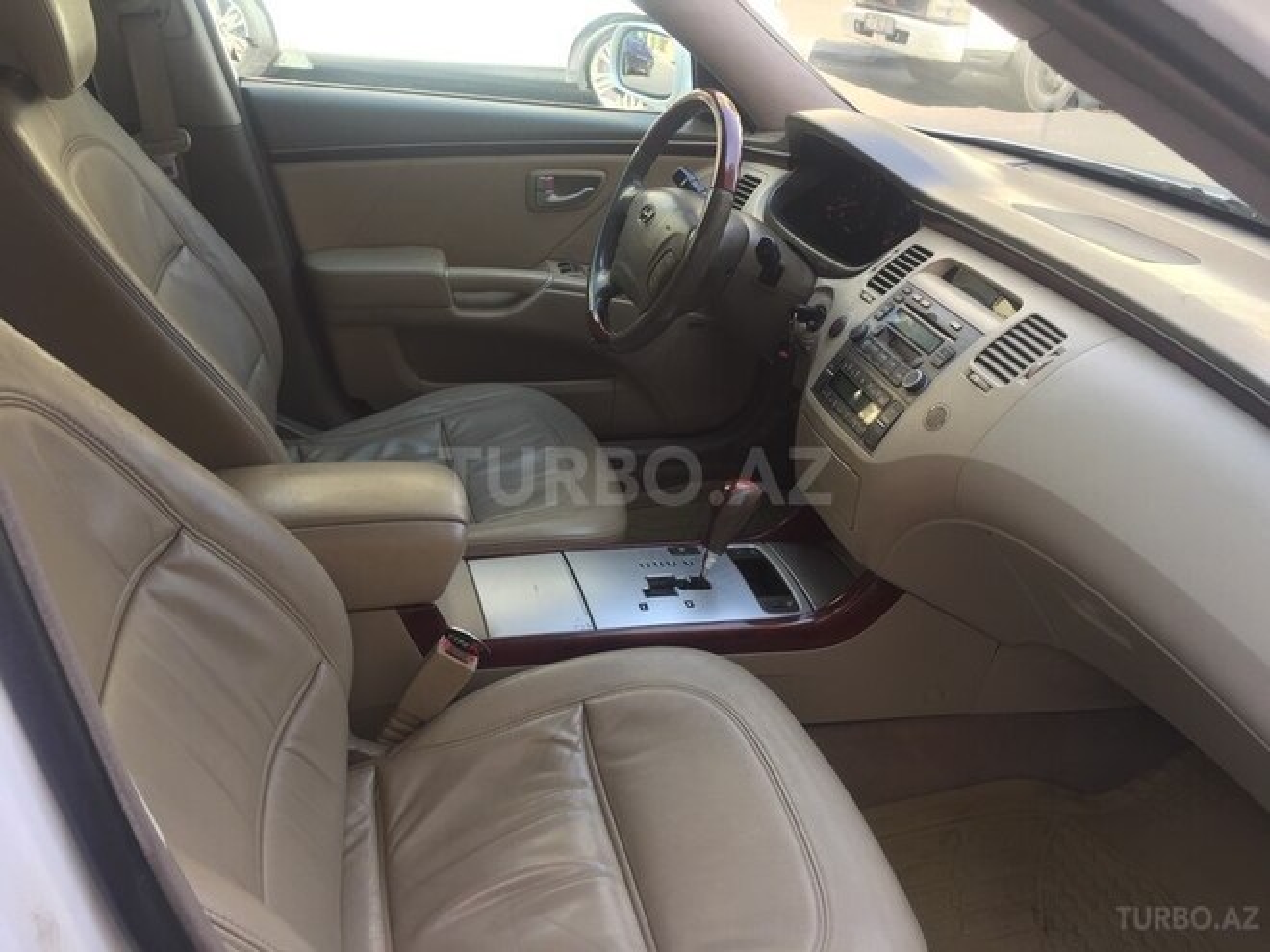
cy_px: 476
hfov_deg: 61.7
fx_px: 1064
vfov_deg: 48.2
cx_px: 635
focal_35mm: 29
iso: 32
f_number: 2.2
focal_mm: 4.15
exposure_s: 1/100
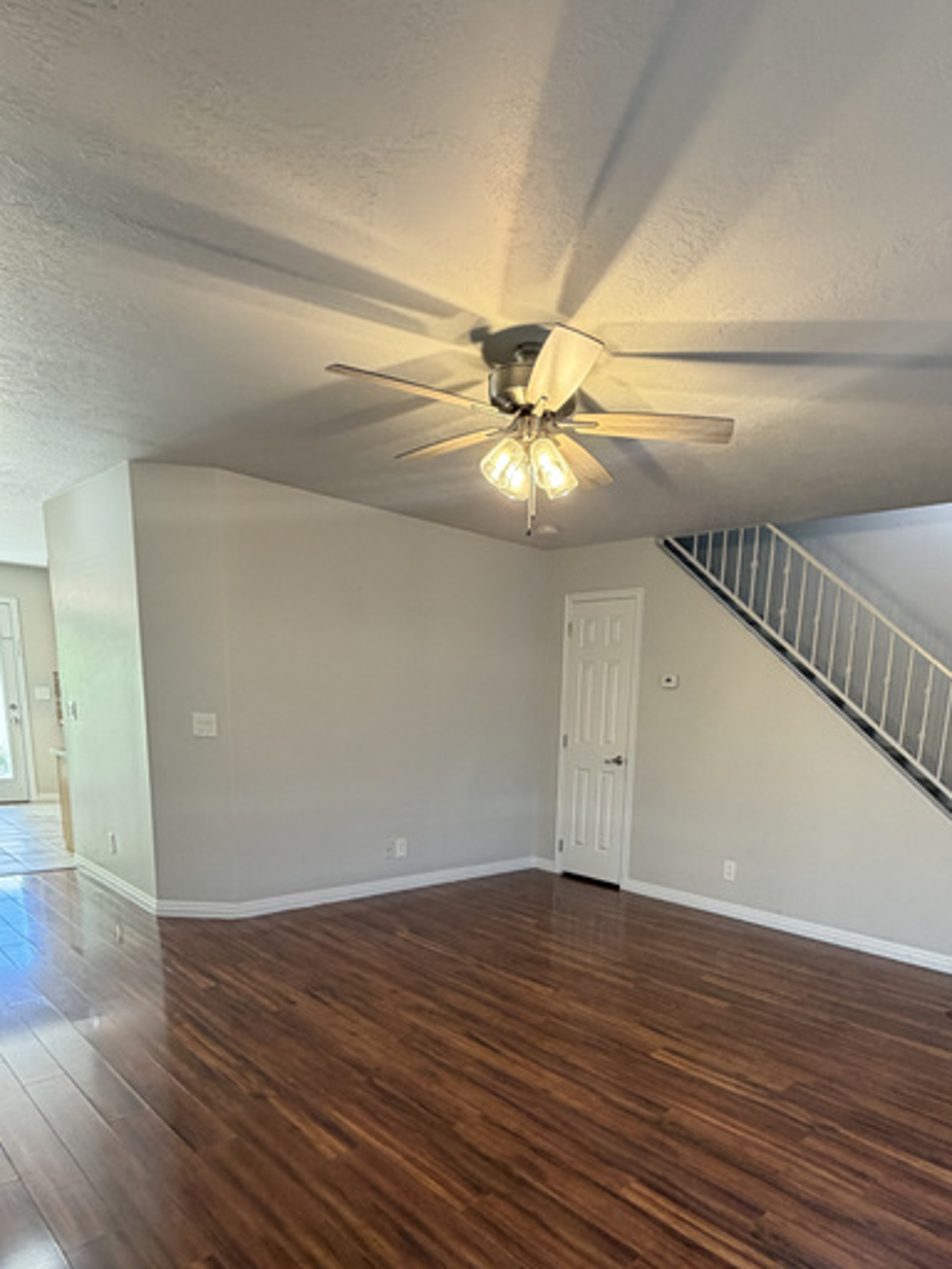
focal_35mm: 21
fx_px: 770
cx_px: 583
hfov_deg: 62.7
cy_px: 872
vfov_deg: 75.8
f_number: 2.2
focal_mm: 2.22
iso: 250
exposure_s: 1/60
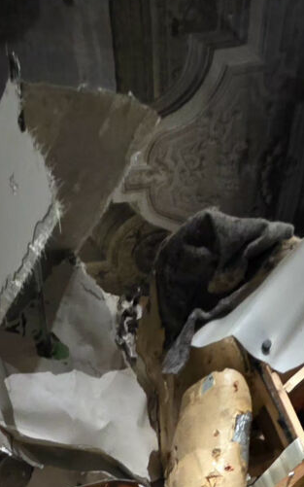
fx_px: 583
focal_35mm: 44
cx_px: 123
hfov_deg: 29.1
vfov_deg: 27.3
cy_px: 763
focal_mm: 2.2
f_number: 1.9
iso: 1000
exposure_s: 1/24.9
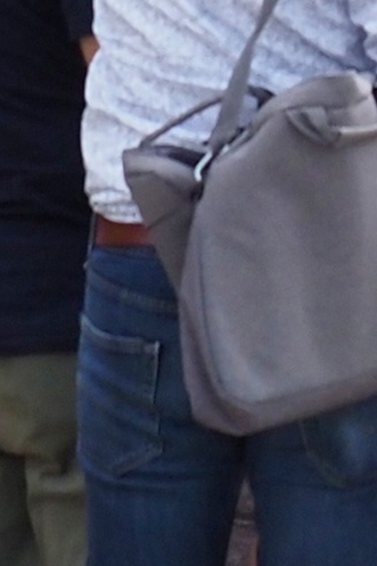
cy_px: -638
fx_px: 7105
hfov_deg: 3.0
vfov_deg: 4.5
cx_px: 871
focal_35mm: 452
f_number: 3.2
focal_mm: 24
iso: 400
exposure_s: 1/2500
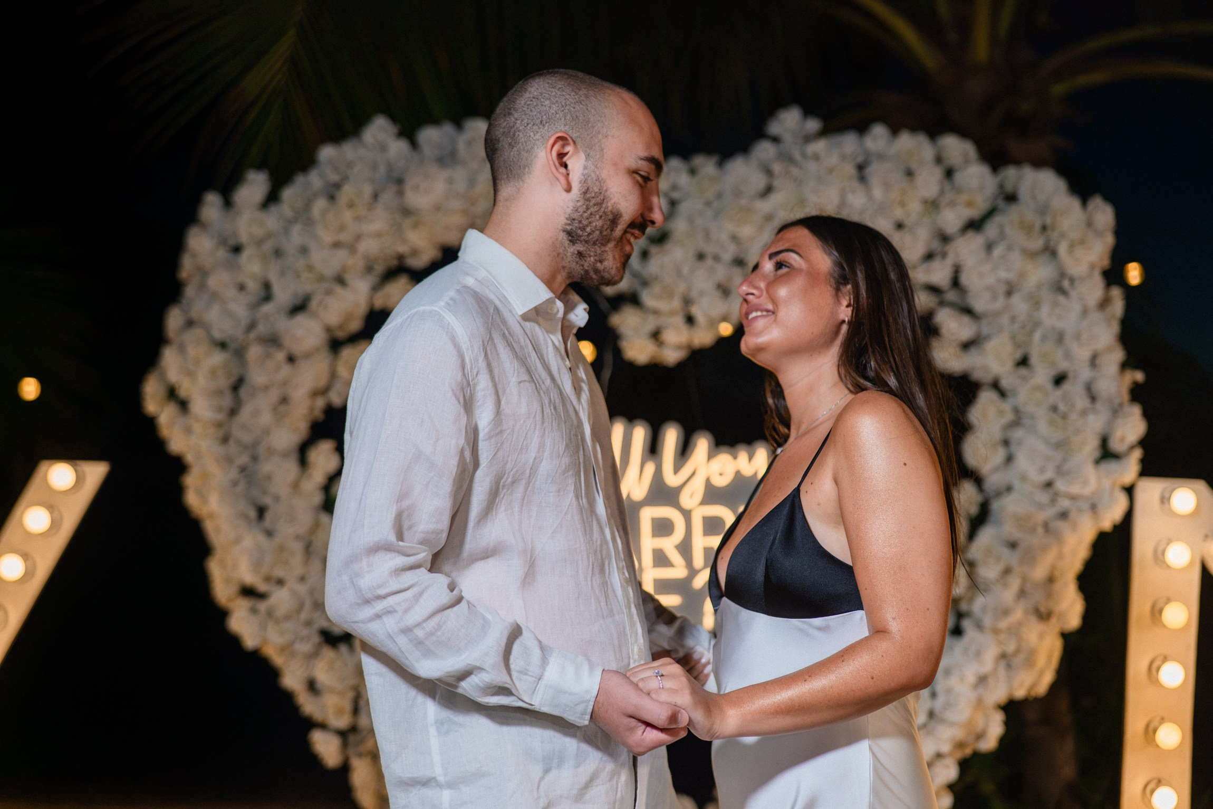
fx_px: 1684
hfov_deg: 39.6
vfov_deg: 27.0
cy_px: 404
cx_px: 606
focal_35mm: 50
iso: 500
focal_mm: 50
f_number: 2.2
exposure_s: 1/200
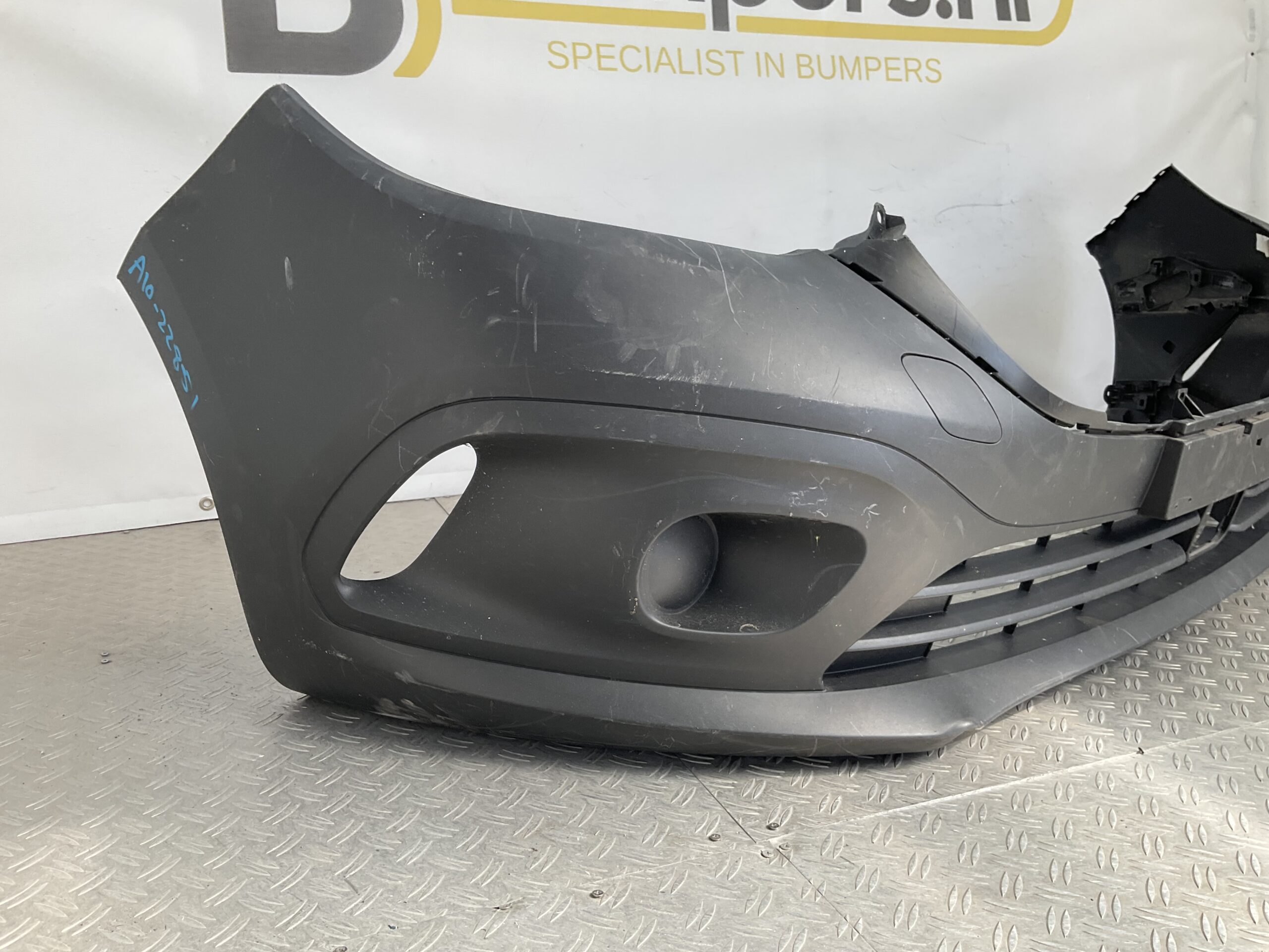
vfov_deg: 48.2
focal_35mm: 29
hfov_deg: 61.7
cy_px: 476
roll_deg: -1.5
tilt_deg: -12.8
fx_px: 1063
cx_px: 634
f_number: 1.8
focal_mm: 3
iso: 16
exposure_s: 1/208
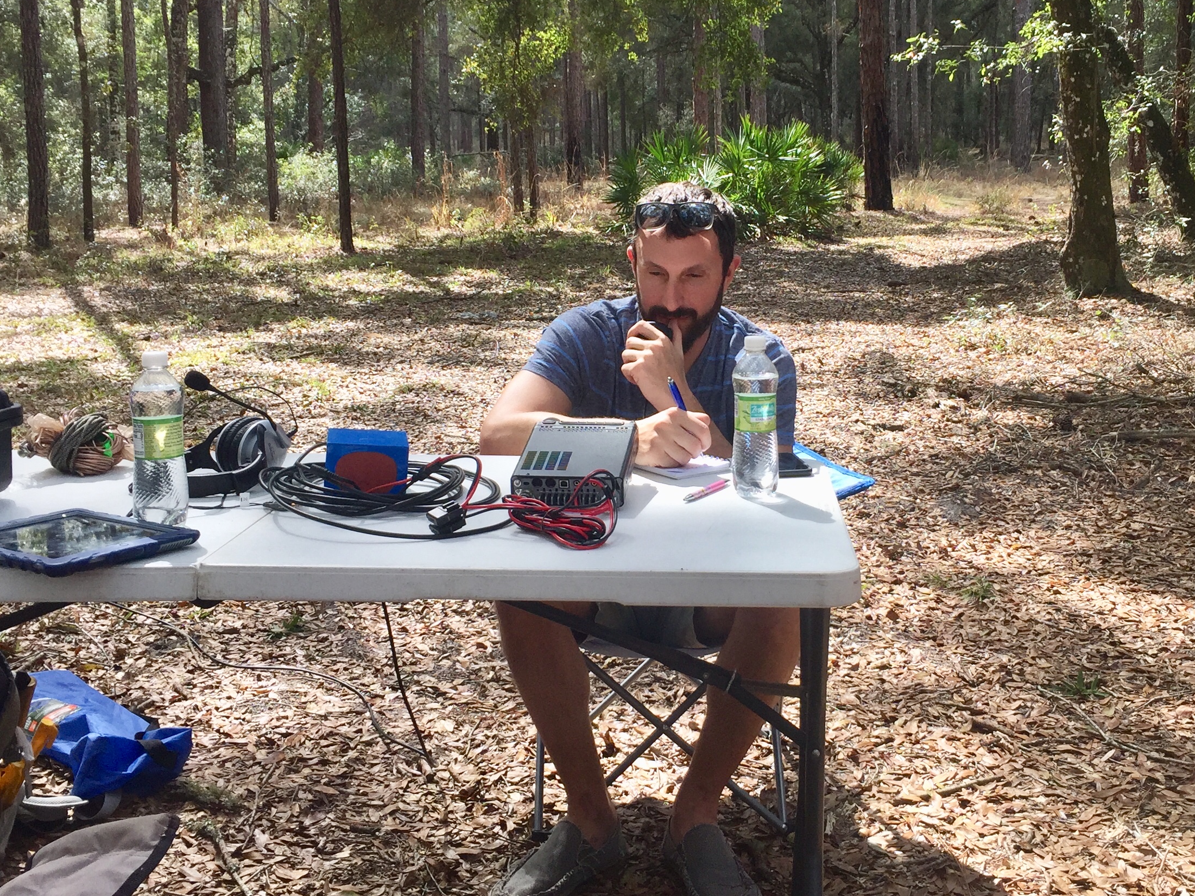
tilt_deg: -8.7
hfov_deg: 43.7
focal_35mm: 43
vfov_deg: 33.5
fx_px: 1485
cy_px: 361
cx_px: 700
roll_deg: +0.3
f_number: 2.2
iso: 32
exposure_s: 1/659
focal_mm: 4.15
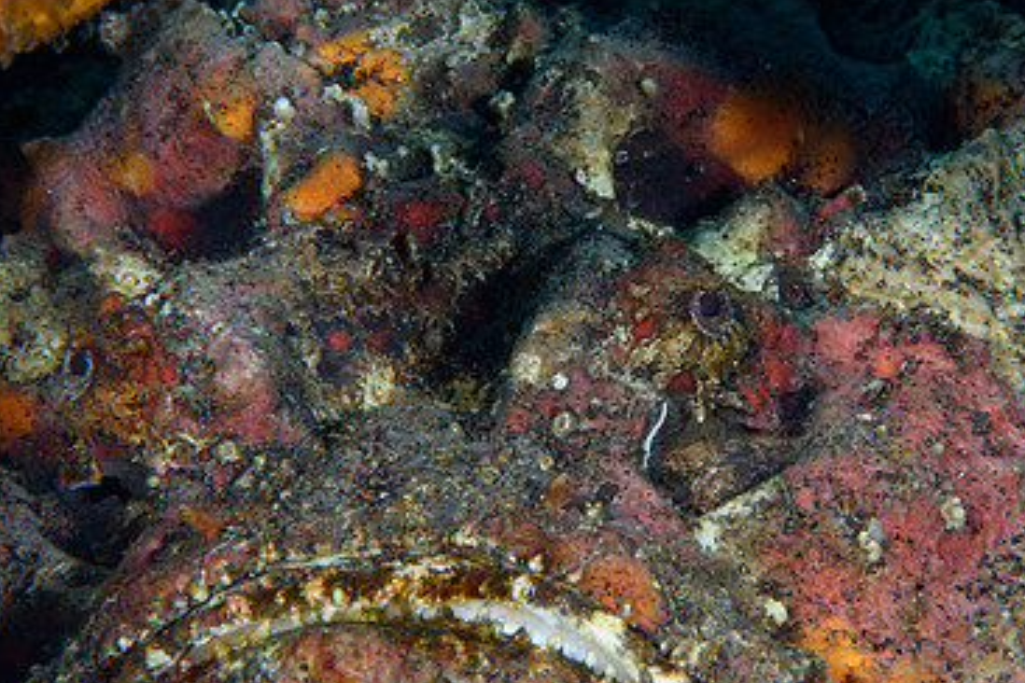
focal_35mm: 276
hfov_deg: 7.5
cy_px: 448
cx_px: 688
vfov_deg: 5.0
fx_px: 7858
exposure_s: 1/125
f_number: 20
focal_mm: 105
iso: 320
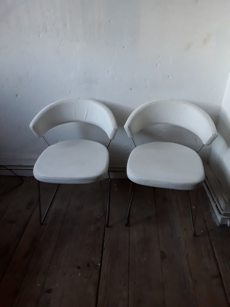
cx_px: 115
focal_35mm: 27
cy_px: 154
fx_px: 239
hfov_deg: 51.4
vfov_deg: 65.3
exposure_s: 1/33
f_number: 1.9
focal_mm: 2.91
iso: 160
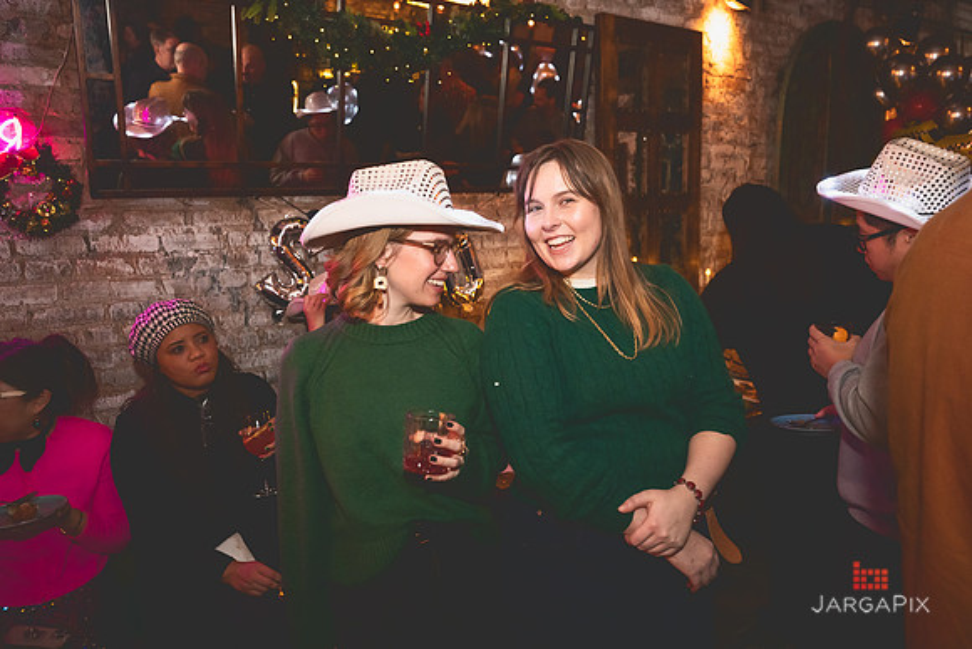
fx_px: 675
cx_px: 486
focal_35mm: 25
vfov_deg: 51.4
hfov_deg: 71.5
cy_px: 324
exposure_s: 1/100
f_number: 3.2
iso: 3200
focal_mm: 24
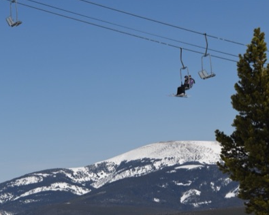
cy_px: 107
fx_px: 1576
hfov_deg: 9.8
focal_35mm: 198
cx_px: 146
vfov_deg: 7.8
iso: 400
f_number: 8
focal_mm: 116
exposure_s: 1/3200
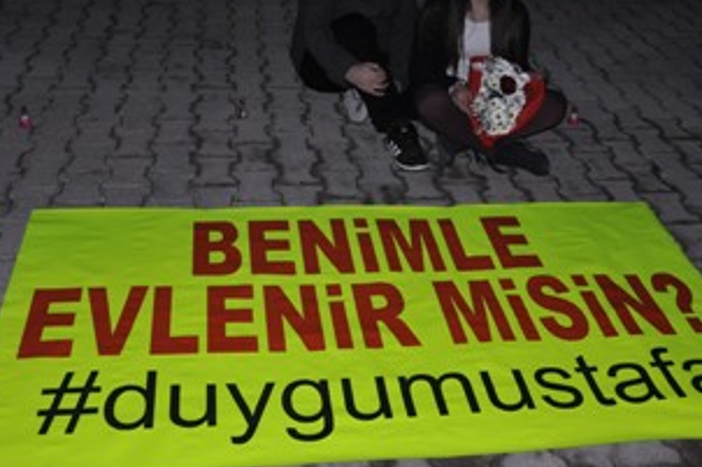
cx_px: 374
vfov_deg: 28.6
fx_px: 911
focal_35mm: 47
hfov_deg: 42.1
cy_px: 167
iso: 800
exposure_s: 1/60
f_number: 3.8
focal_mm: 21
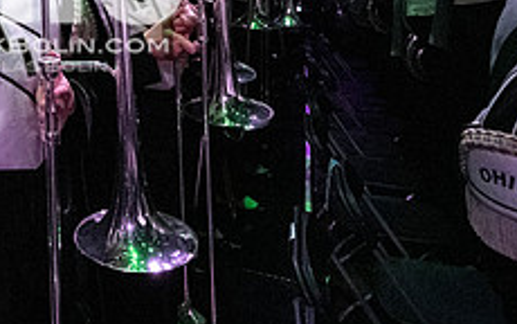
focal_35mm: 36
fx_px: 507
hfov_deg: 46.3
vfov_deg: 31.3
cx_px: 13
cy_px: -35
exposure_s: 1/400
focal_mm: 14
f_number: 4
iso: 25600
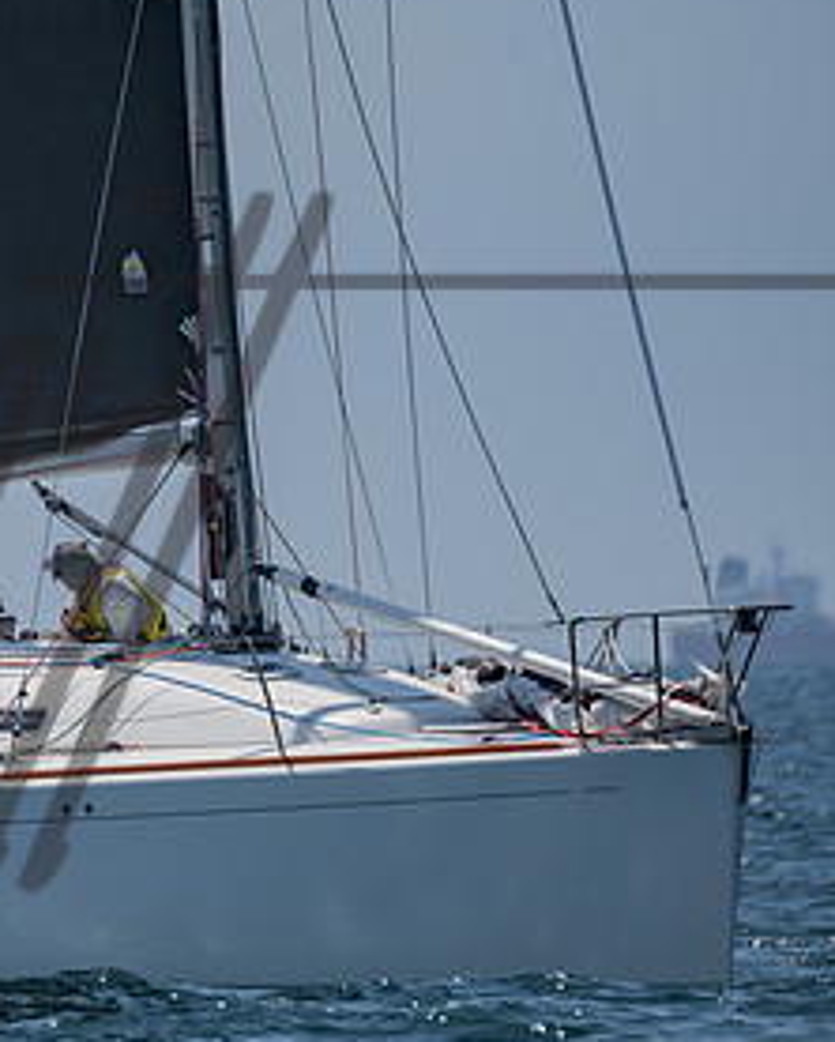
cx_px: -471
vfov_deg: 2.0
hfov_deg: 1.6
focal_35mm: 989
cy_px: 344
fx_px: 30518
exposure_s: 1/2000
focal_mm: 400
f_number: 6.3
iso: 250
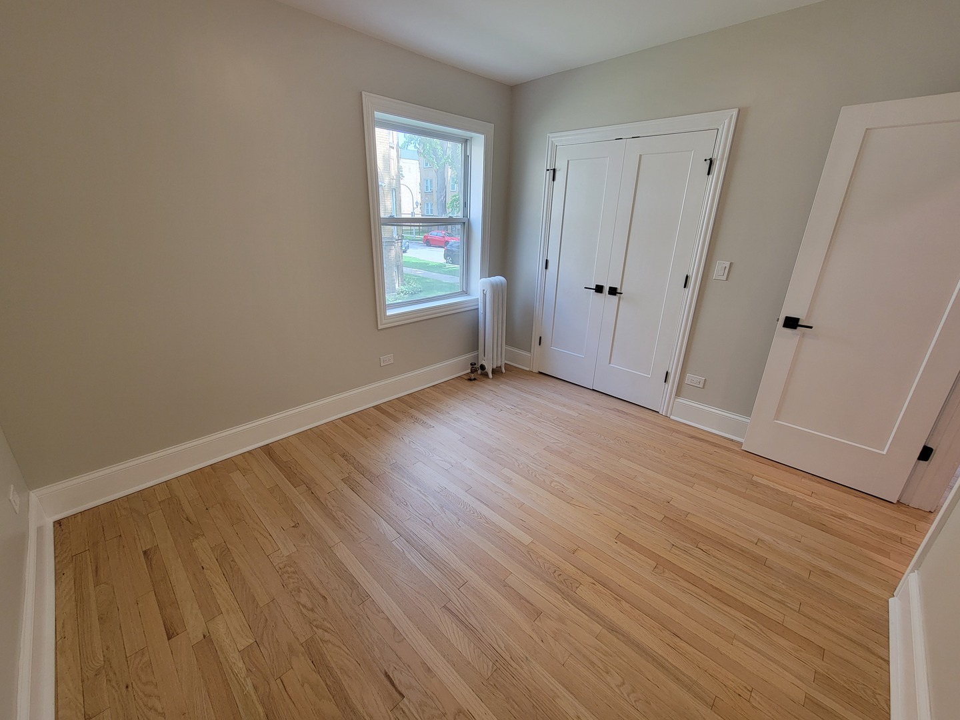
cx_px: 480
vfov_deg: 89.9
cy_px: 360
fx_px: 361
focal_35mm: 13
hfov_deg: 106.2
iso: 80
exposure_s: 1/60
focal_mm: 2.2
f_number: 2.2
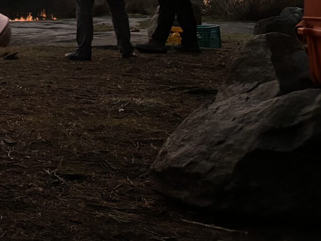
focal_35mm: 100
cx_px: -251
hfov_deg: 16.5
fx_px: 927
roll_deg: +0.1
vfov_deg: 14.3
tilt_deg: -2.6
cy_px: -47
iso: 200
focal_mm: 5.96
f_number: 1.6
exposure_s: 1/60
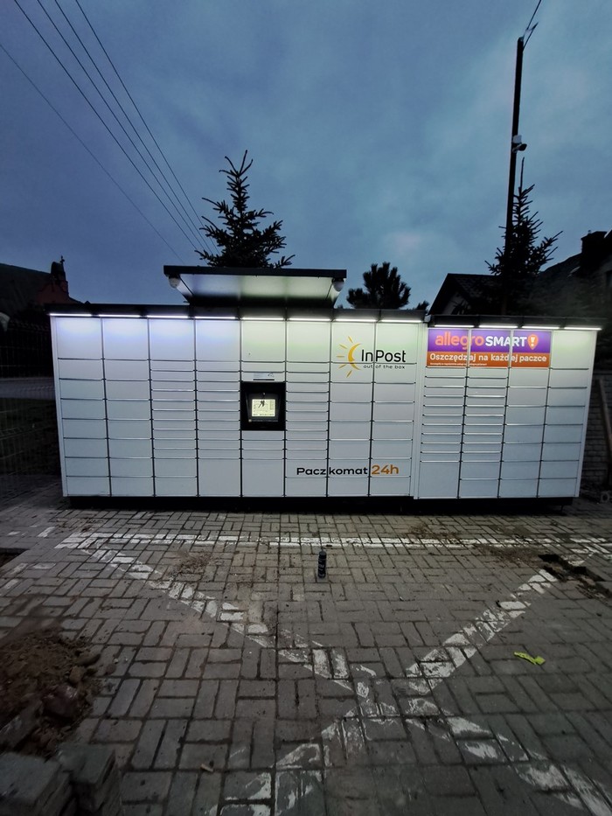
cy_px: 408
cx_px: 306
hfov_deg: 89.9
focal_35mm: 13
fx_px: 306
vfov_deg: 106.2
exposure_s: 1/25
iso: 200
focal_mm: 1.74
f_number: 2.2
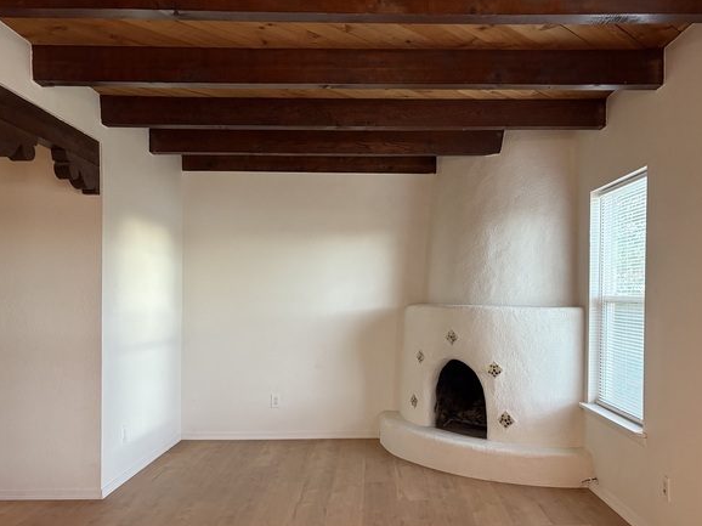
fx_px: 608
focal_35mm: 30
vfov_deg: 46.7
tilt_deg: -0.6
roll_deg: -0.2
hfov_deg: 59.9
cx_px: 382
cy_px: 295
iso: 250
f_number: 1.6
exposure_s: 1/60
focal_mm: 5.96
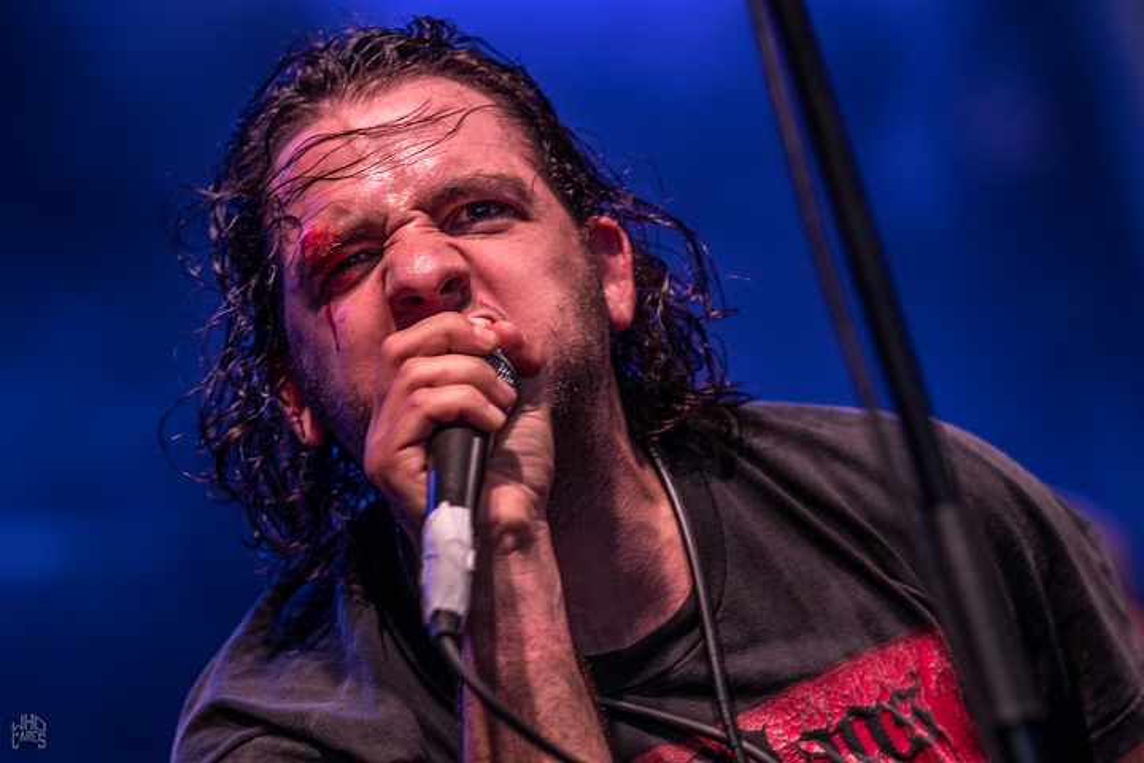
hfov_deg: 9.1
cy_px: 382
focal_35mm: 225
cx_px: 572
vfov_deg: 6.1
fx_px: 7149
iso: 640
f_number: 3.2
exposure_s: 1/125
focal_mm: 150
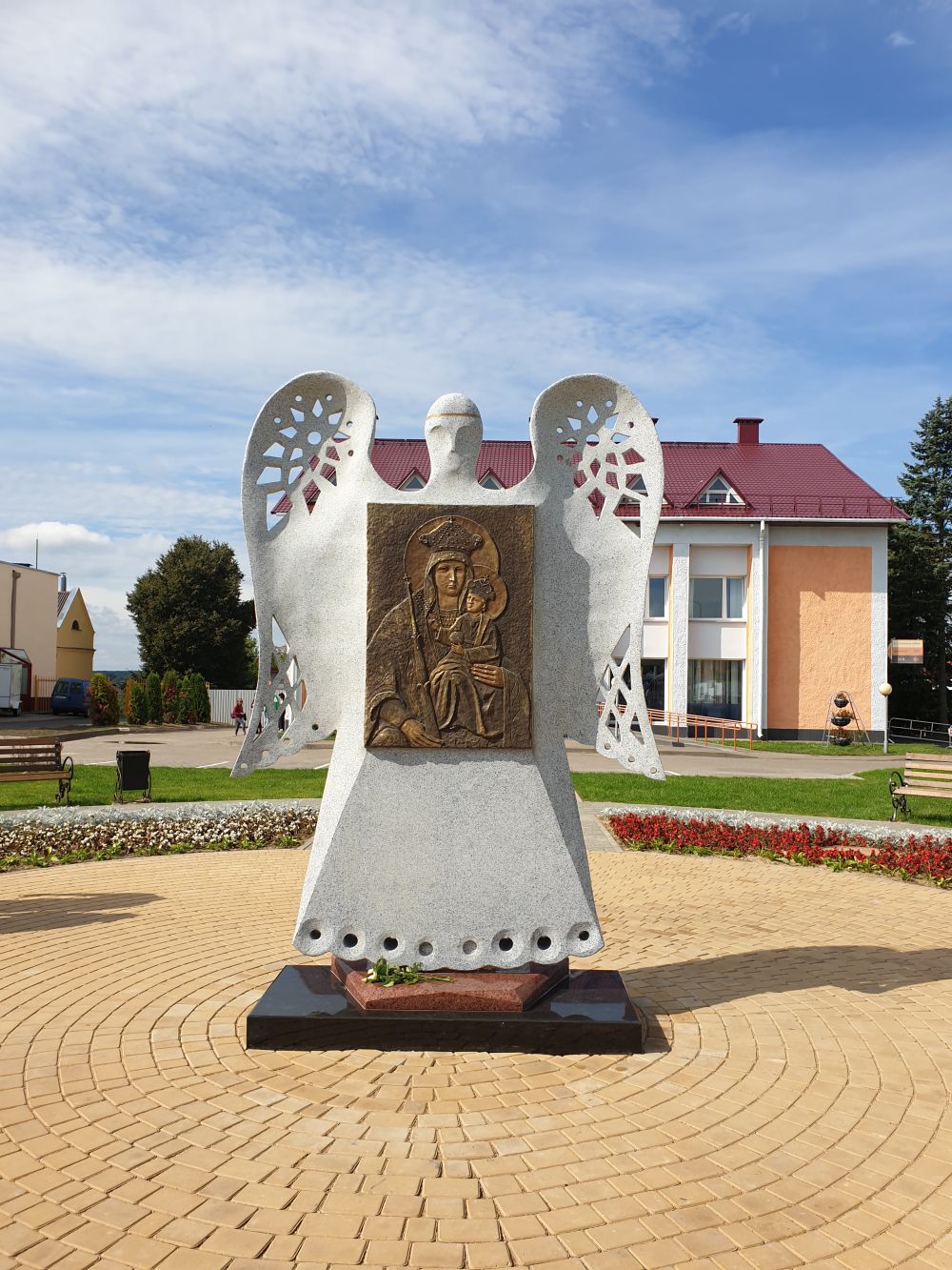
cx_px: 476
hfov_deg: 53.1
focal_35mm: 26
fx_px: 953
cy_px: 635
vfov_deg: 67.3
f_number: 2.4
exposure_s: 1/1488
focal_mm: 4.3
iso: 50
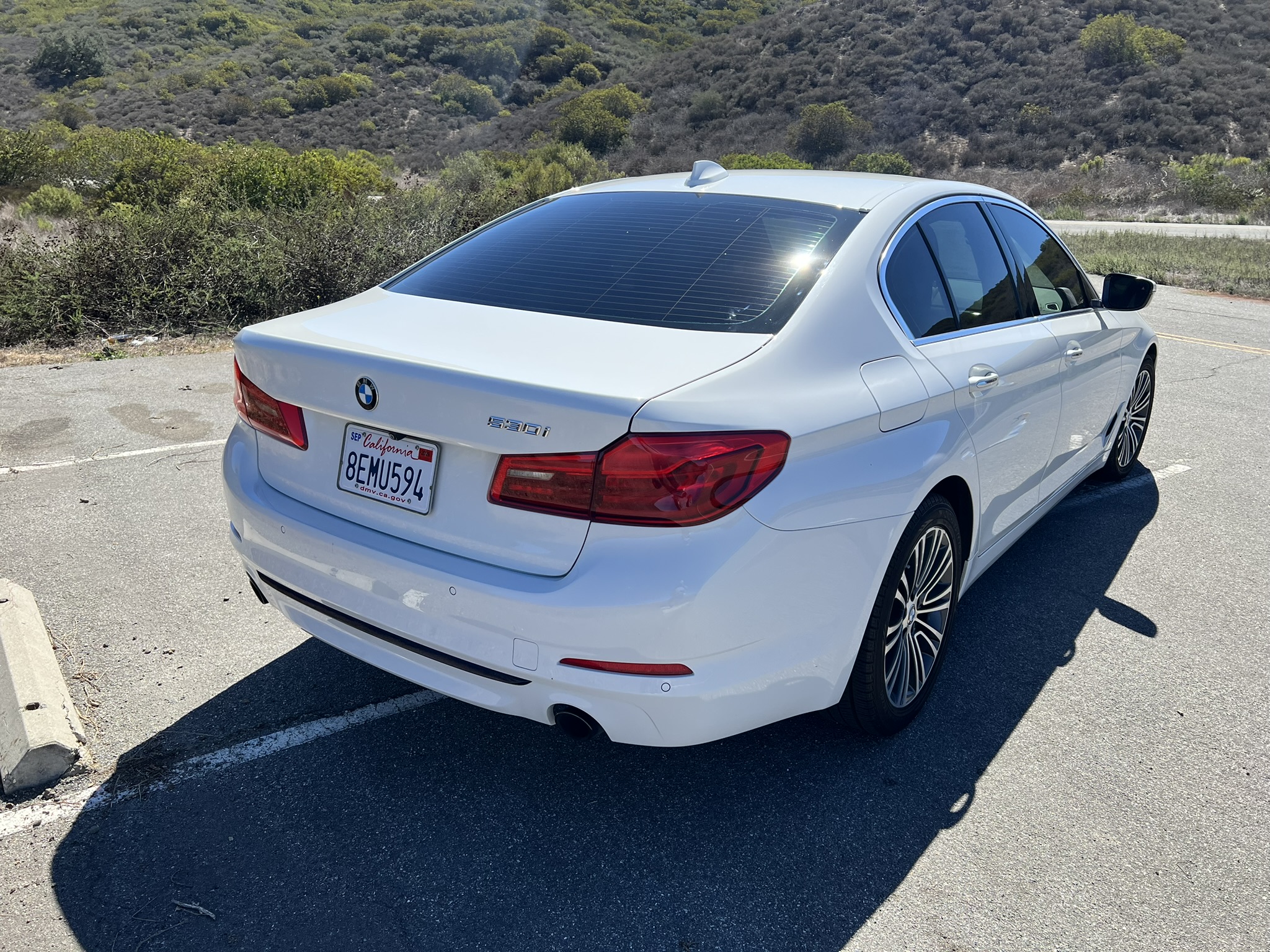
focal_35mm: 26
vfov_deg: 53.1
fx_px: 954
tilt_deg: -20.2
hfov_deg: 67.3
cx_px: 635
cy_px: 476
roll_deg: -1.3
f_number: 1.5
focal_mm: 5.7
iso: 50
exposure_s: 1/3460
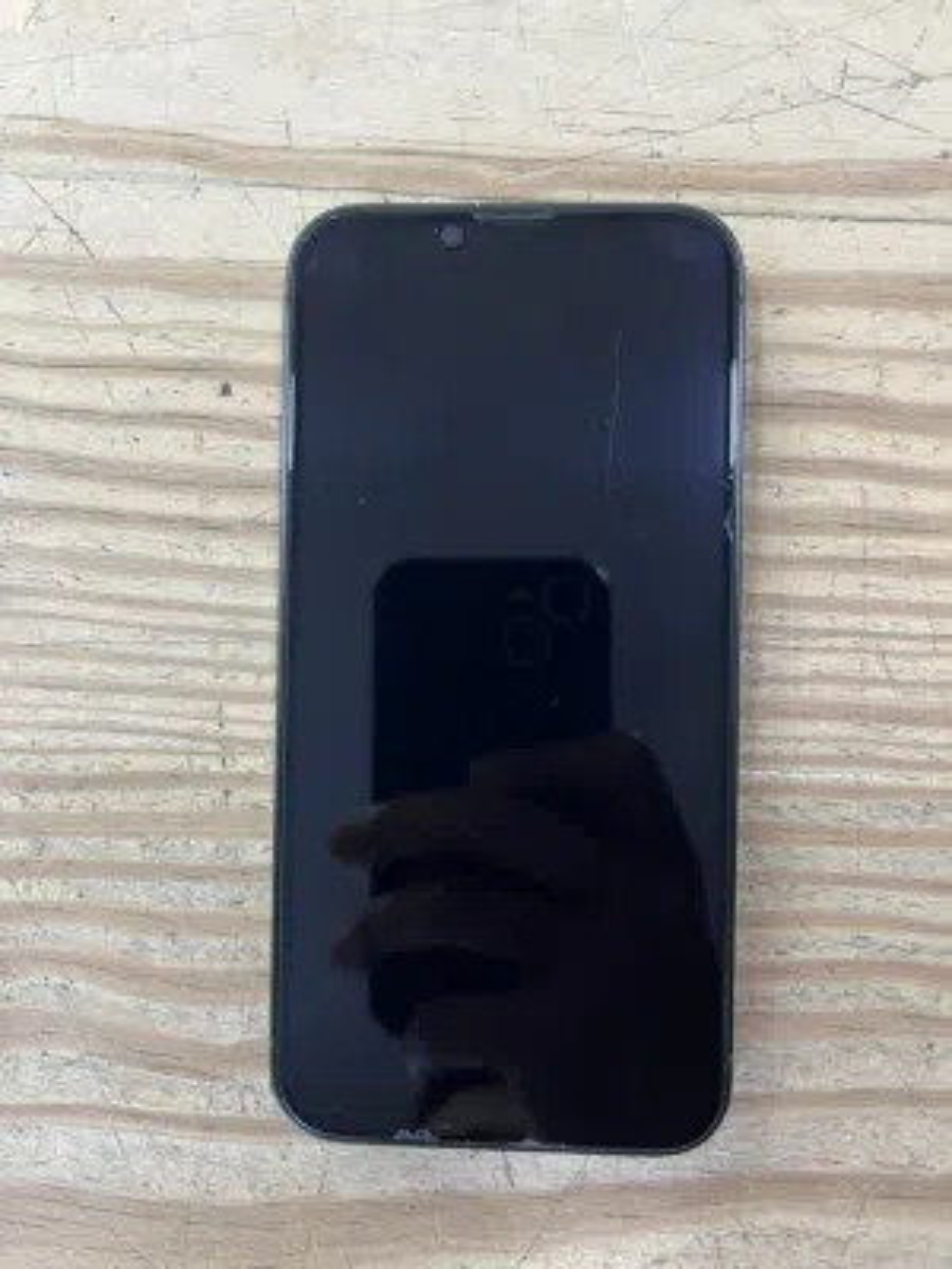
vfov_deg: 67.3
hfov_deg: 53.1
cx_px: 476
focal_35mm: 26
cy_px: 634
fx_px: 953
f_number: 1.6
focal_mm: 5.1
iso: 320
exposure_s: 1/50
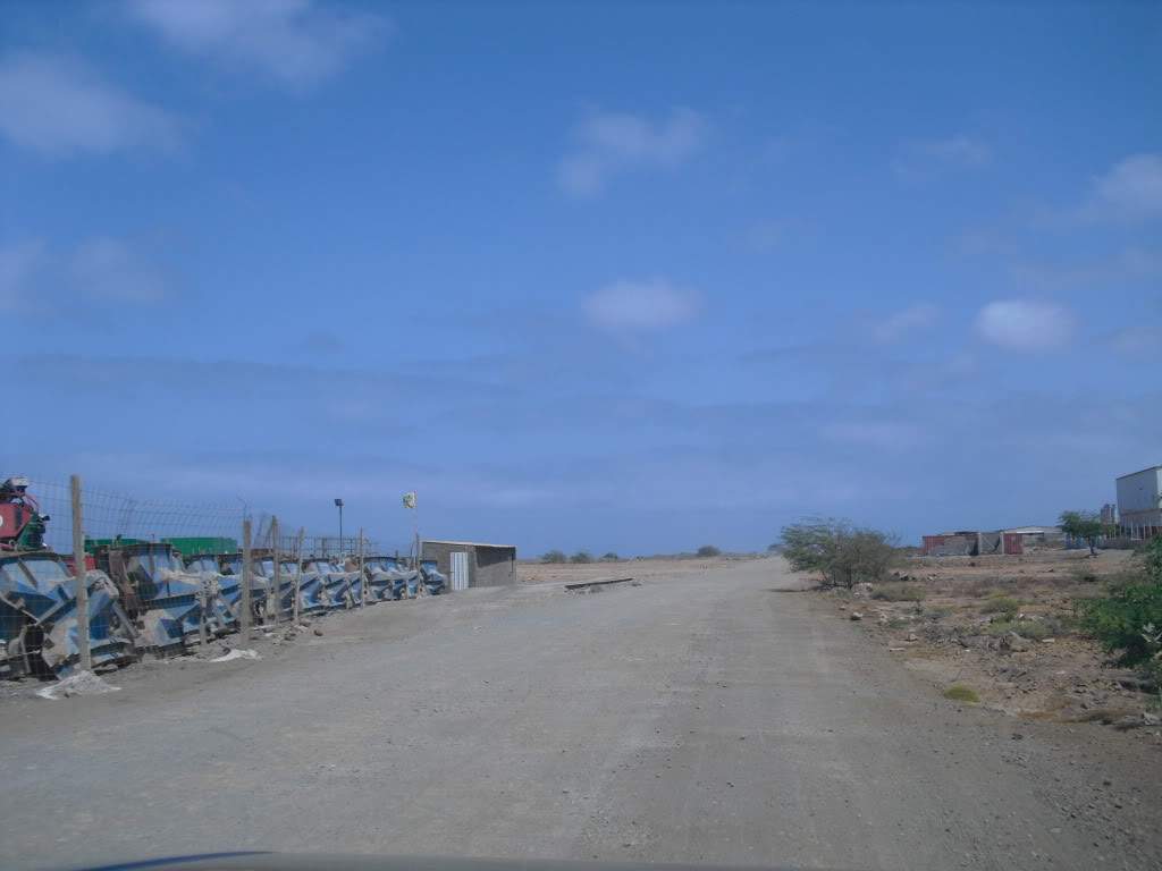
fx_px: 1208
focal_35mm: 36
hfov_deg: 51.4
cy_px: 436
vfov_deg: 39.7
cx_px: 581
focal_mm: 6.3
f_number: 7.8
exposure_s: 1/250
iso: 64
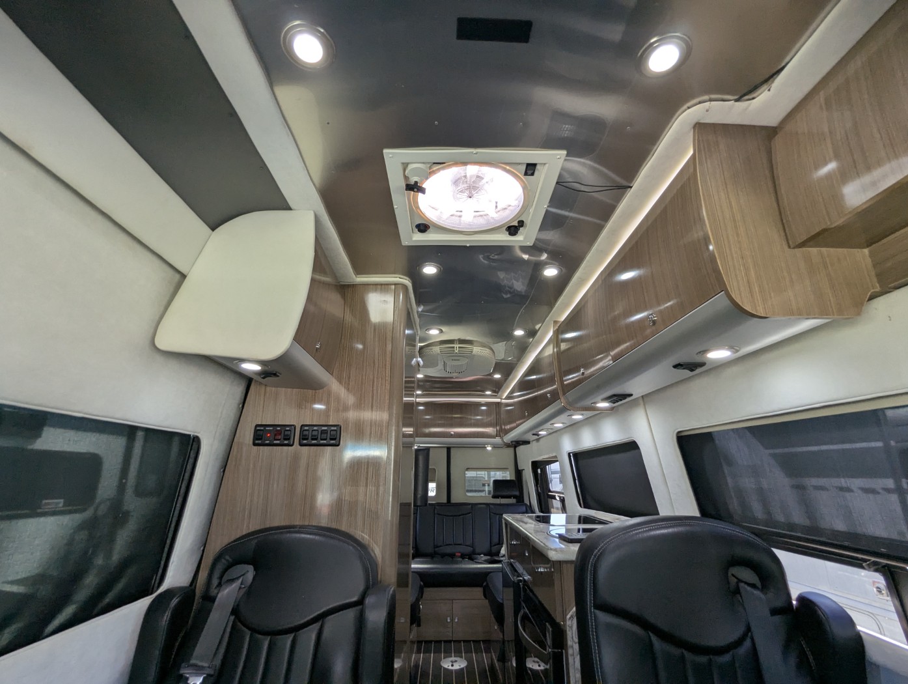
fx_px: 420
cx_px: 454
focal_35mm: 16
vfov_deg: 78.2
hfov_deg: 94.4
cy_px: 342
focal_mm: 2.35
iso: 174
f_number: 2.2
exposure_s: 1/109
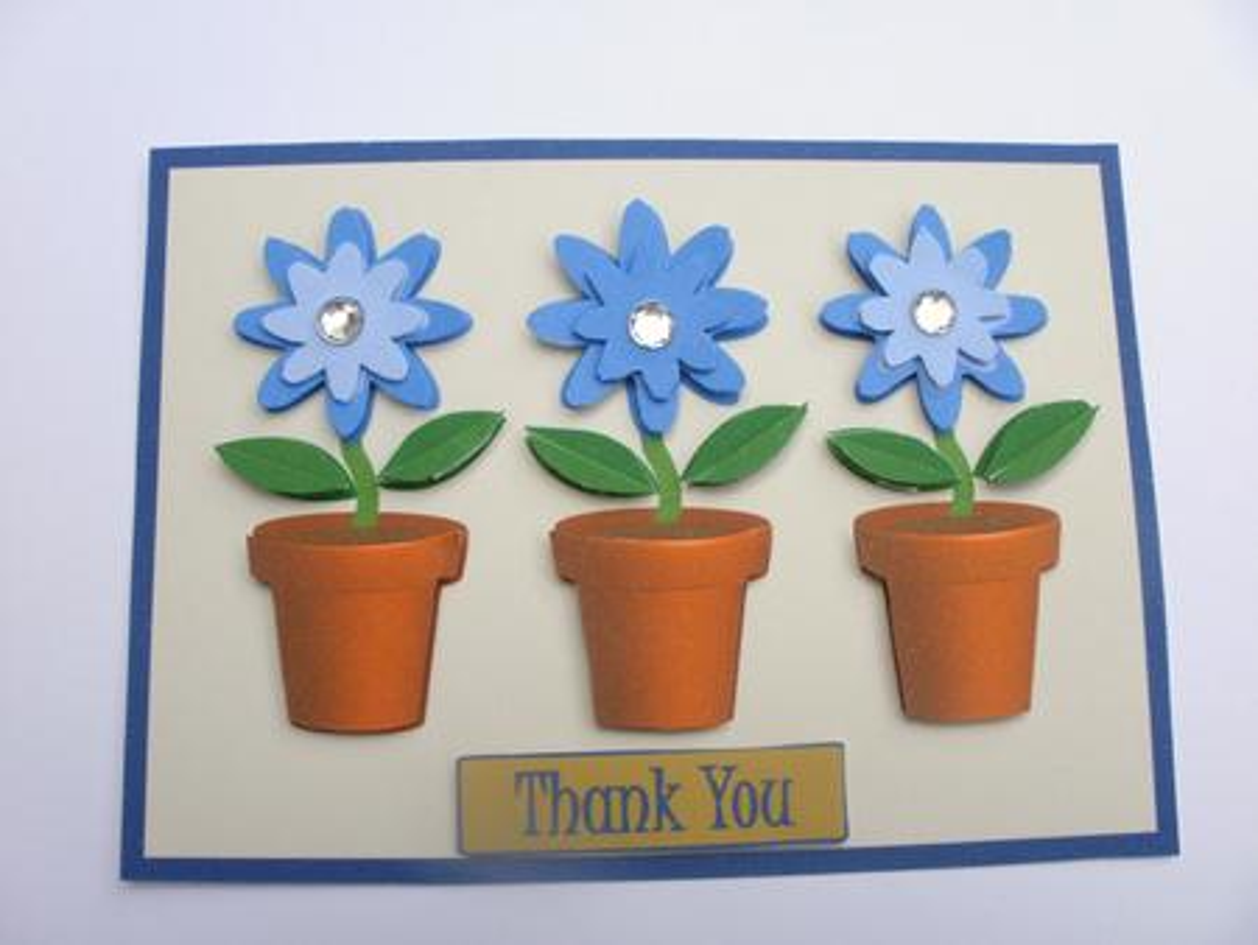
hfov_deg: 51.3
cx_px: 629
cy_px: 472
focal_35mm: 36
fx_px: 1309
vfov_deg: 39.7
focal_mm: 6.3
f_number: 5.6
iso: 100
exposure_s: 1/320
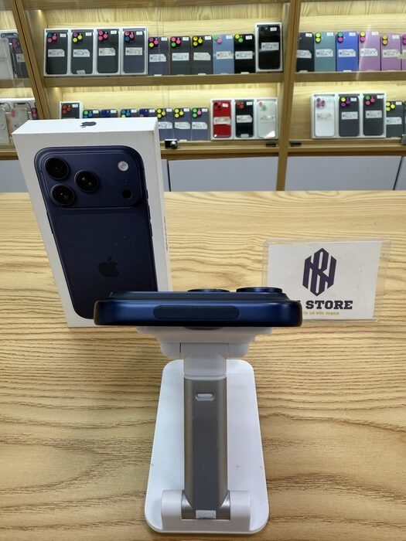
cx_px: 203
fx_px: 375
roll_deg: -0.3
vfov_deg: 71.6
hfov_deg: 56.8
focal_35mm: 24
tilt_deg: -30.9
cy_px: 270
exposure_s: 1/120
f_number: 2.2
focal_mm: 2.22
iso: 100
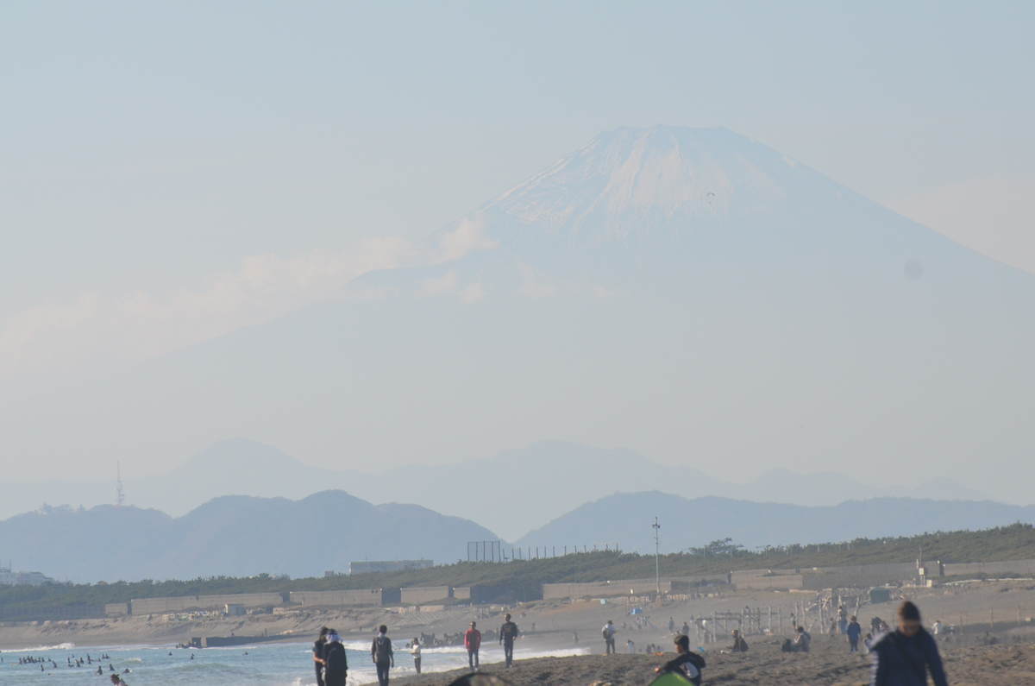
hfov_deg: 6.6
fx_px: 9038
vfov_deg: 4.3
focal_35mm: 315
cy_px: 343
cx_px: 518
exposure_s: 1/2000
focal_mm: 210
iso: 400
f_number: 7.1
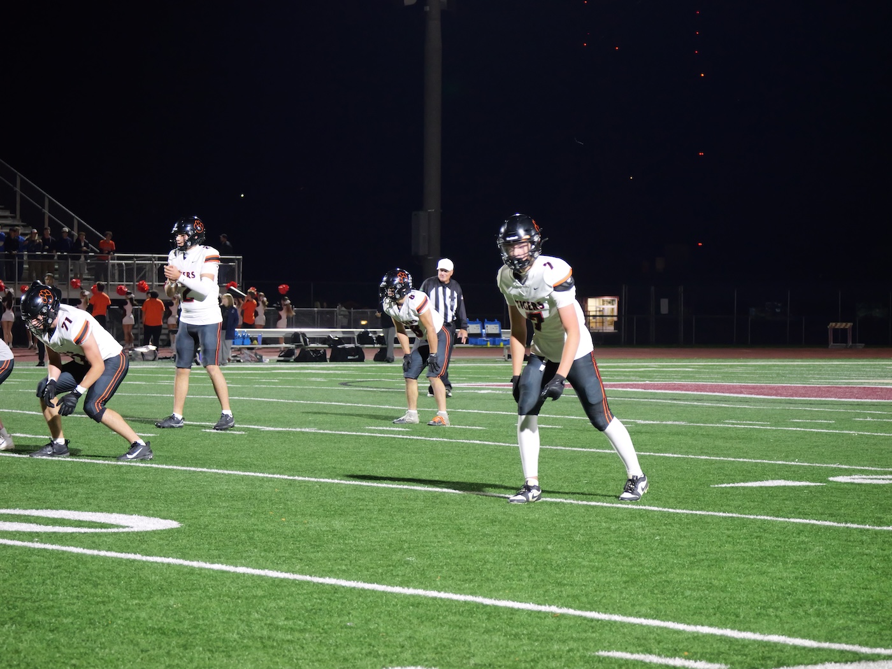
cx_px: 446
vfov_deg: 11.4
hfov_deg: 15.2
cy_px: 334
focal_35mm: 130
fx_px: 3351
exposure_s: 1/60
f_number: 4.8
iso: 3200
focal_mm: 65
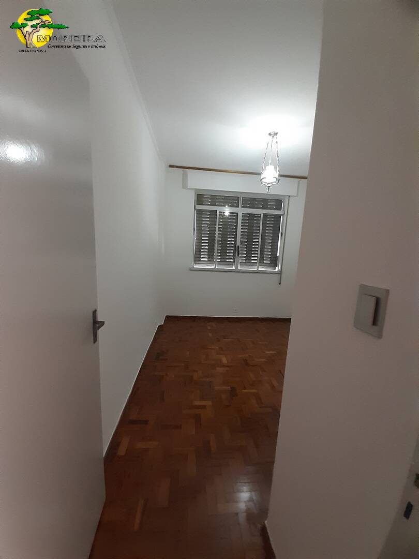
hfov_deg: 89.9
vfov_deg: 106.2
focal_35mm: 13
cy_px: 280
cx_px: 210
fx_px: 210
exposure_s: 1/24
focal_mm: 1.13
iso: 400
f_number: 2.2
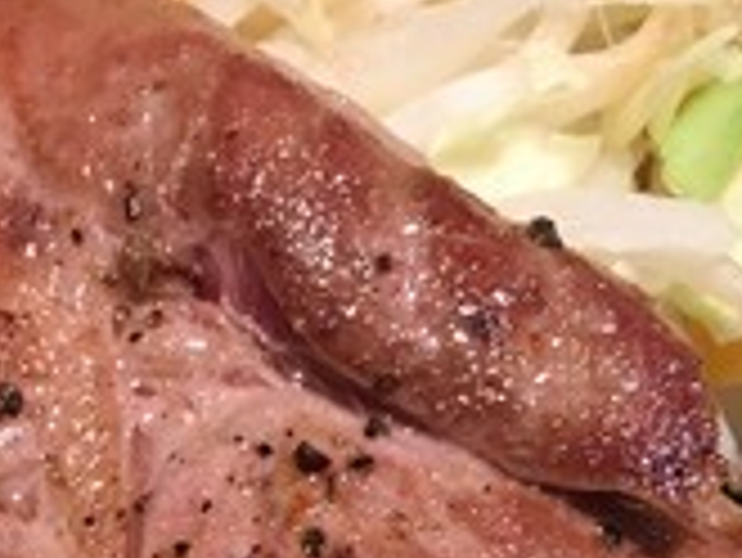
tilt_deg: -60.5
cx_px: 49
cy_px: 684
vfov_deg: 17.7
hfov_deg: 23.9
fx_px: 1695
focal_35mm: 79
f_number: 2.2
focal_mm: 4.15
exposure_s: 1/33
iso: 160
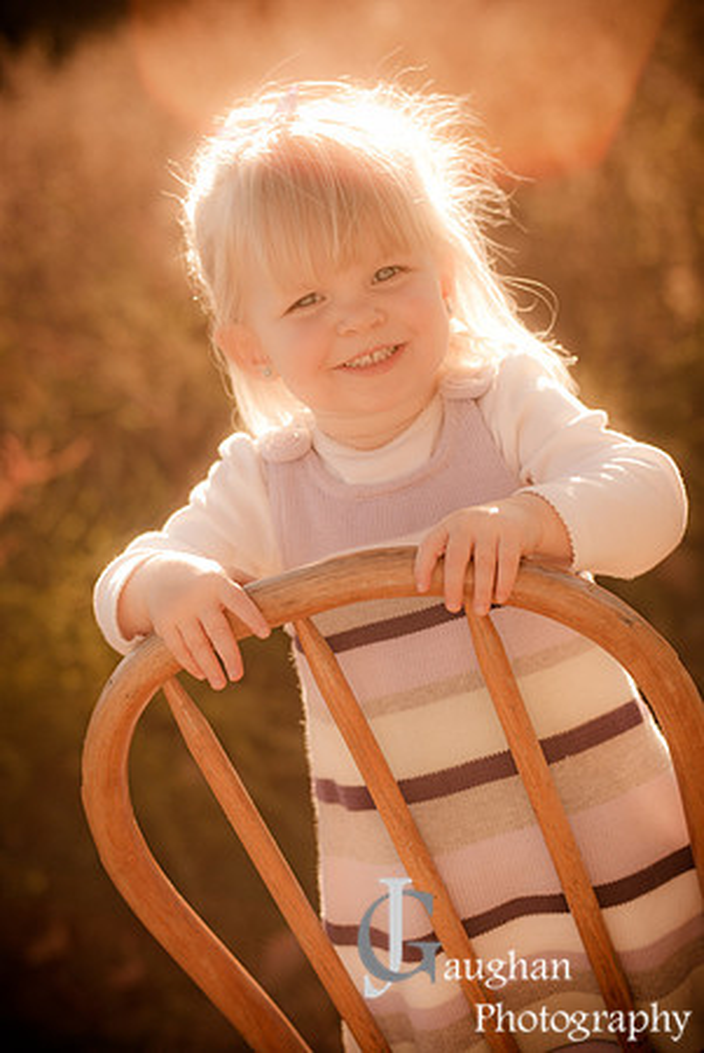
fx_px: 2195
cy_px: 526
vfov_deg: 27.0
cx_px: 352
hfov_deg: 18.2
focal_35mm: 75
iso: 125
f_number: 2.8
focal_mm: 50
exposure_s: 1/1000
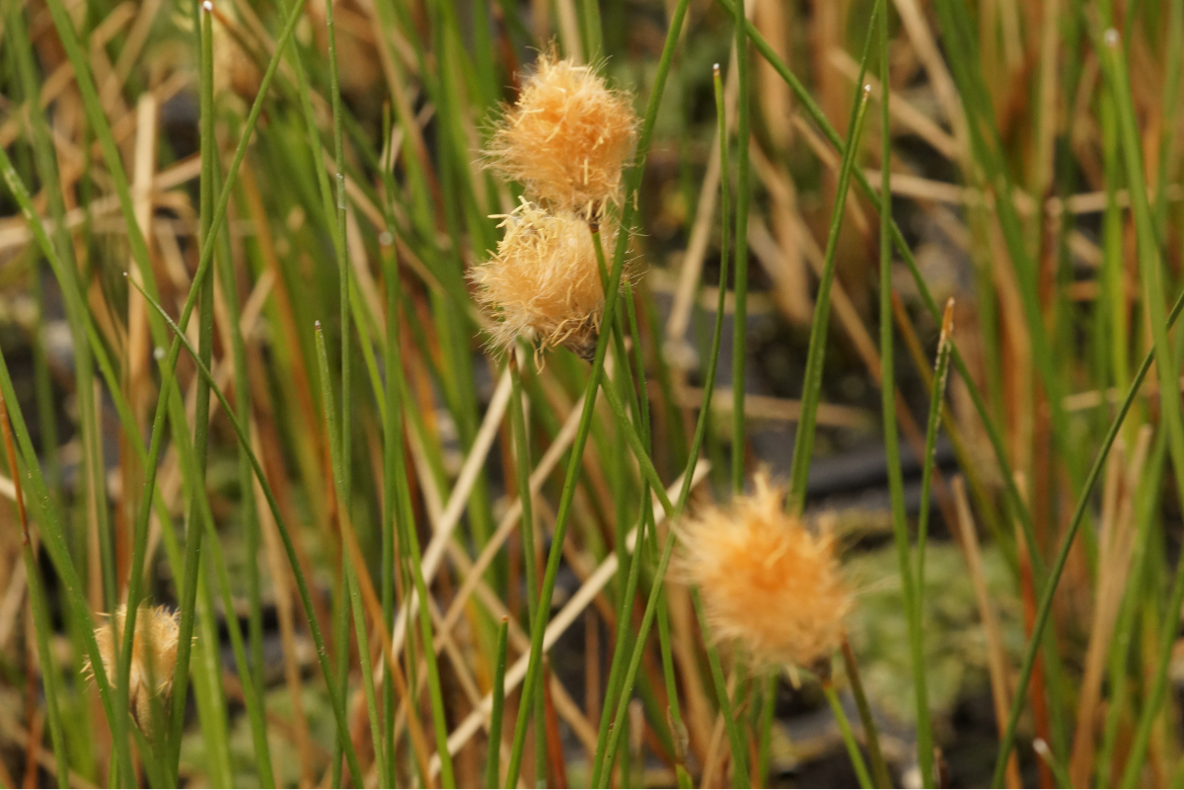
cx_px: 592
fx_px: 4933
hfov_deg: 13.7
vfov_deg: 9.1
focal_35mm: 150
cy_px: 395
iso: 640
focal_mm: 100
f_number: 10
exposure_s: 1/160
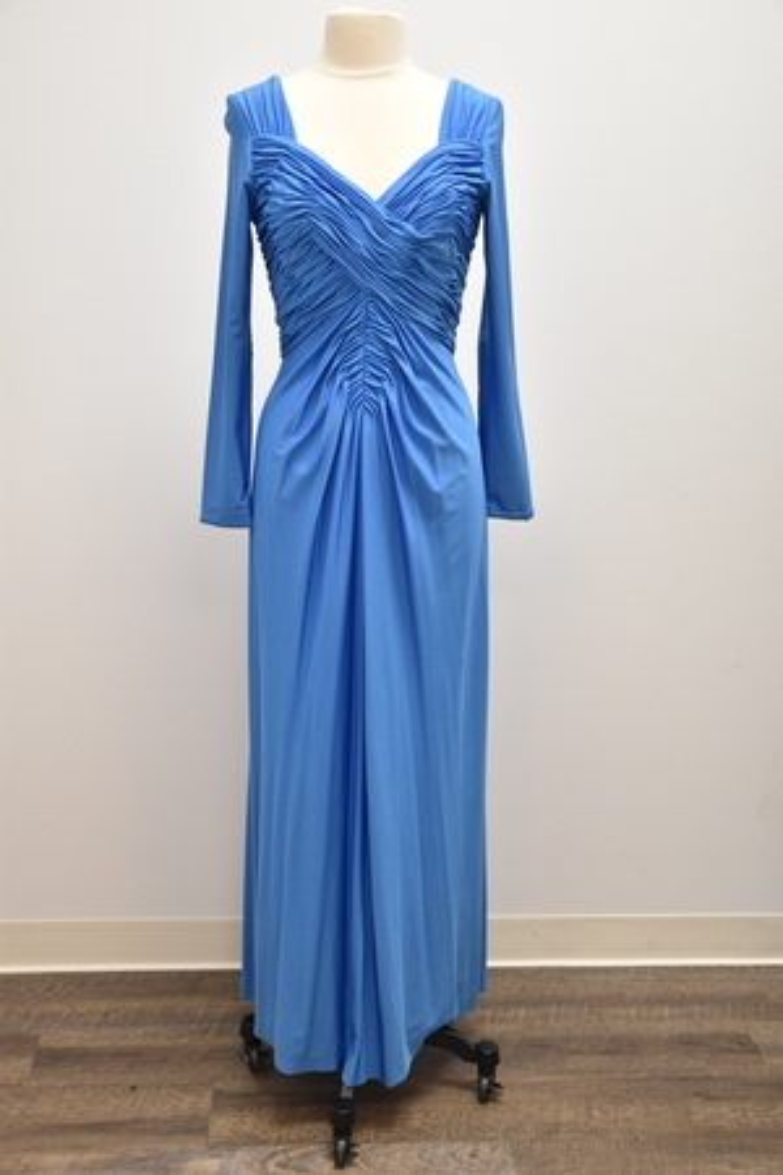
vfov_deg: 49.6
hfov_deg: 34.2
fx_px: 1272
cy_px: 588
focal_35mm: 39
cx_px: 392
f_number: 4.5
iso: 1000
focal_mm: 26
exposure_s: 1/80
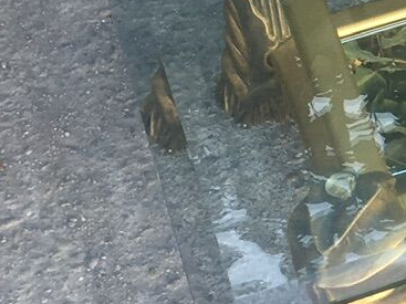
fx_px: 1899
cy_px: 24
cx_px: 907
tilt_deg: -47.5
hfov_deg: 10.7
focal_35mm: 162
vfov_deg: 9.1
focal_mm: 4.15
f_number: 2.2
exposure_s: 1/100
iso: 25
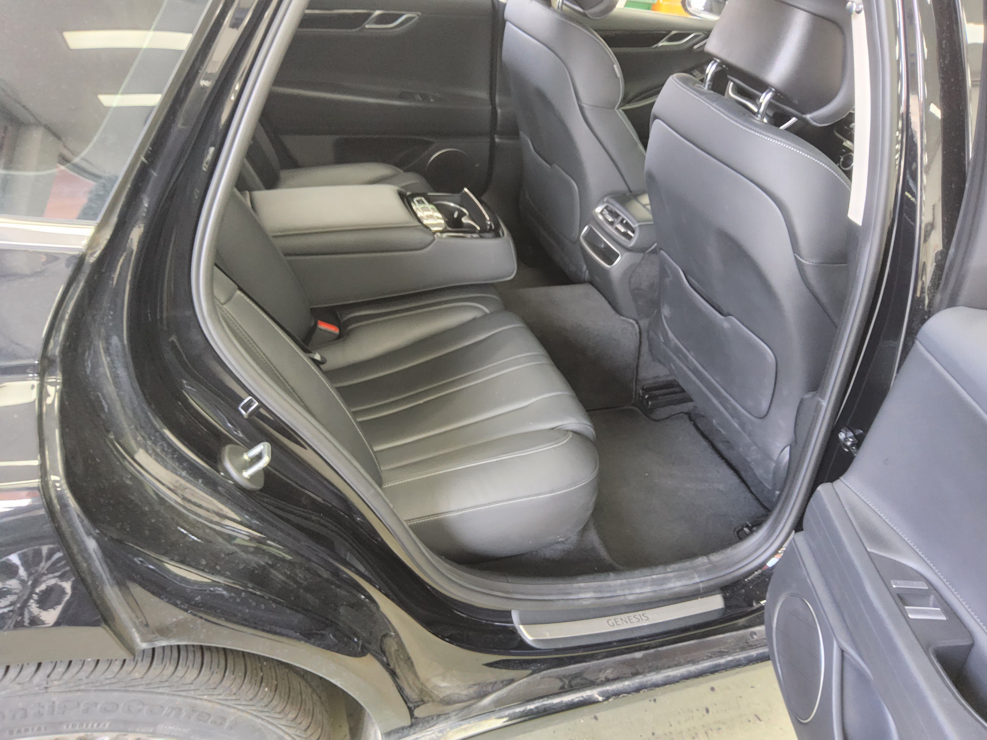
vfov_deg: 54.9
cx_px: 494
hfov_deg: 69.4
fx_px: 713
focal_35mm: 25
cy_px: 370
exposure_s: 1/120
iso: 800
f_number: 2
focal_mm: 3.08
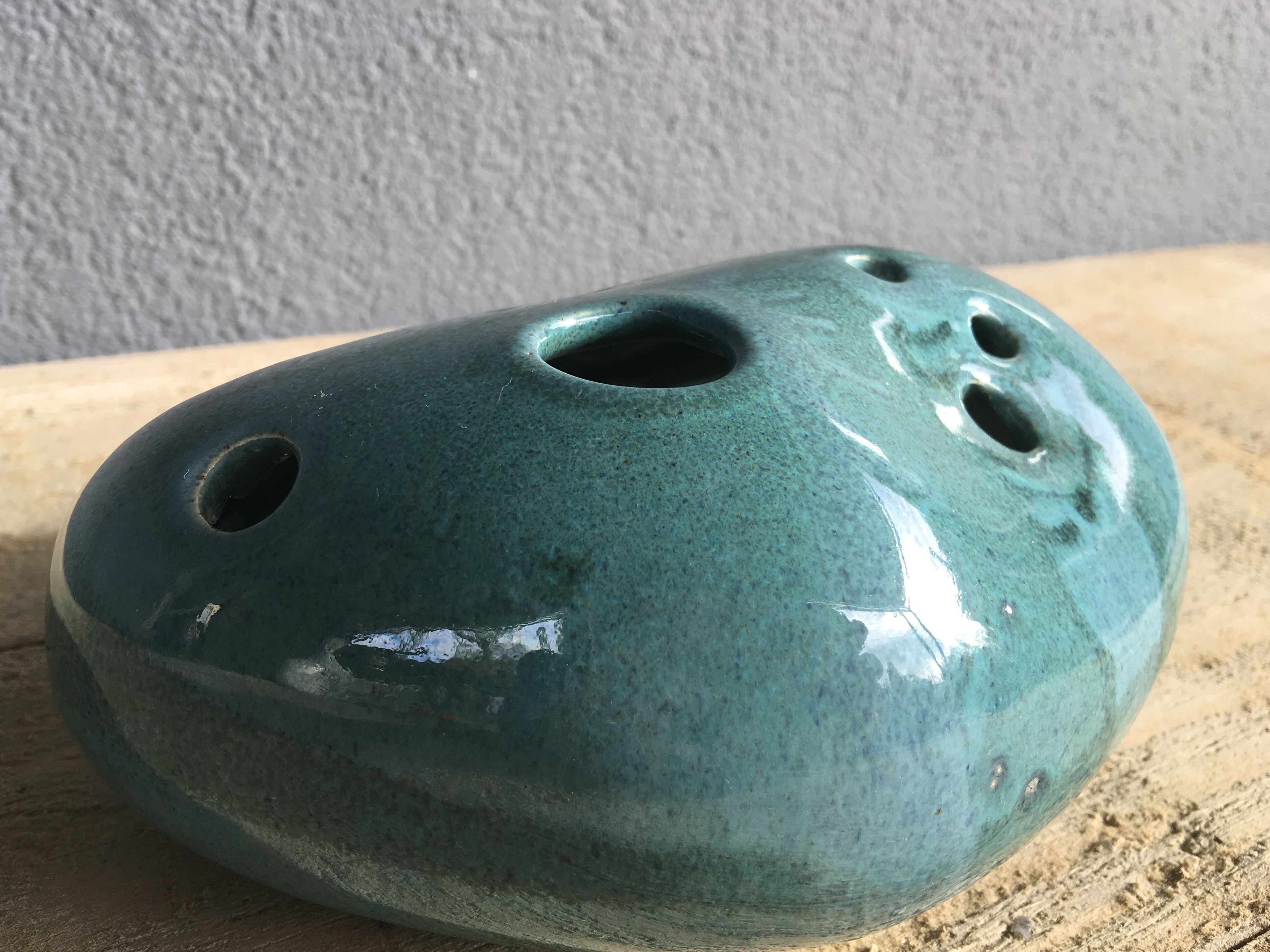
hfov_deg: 58.3
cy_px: 499
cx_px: 628
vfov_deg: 45.4
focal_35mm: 31
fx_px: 1137
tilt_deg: -23.4
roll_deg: -3.2
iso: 25
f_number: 2.2
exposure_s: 1/172
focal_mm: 4.15
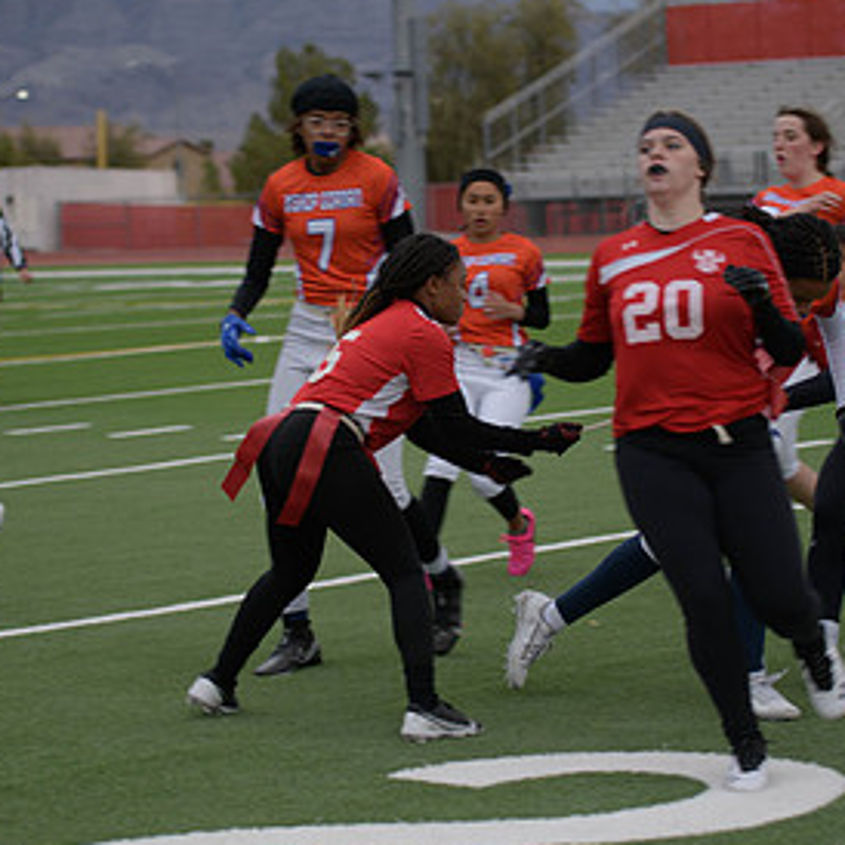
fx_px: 3480
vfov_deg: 13.8
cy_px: 427
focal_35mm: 126
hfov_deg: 13.8
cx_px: 429
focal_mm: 70
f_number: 2.8
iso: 160
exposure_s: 1/200
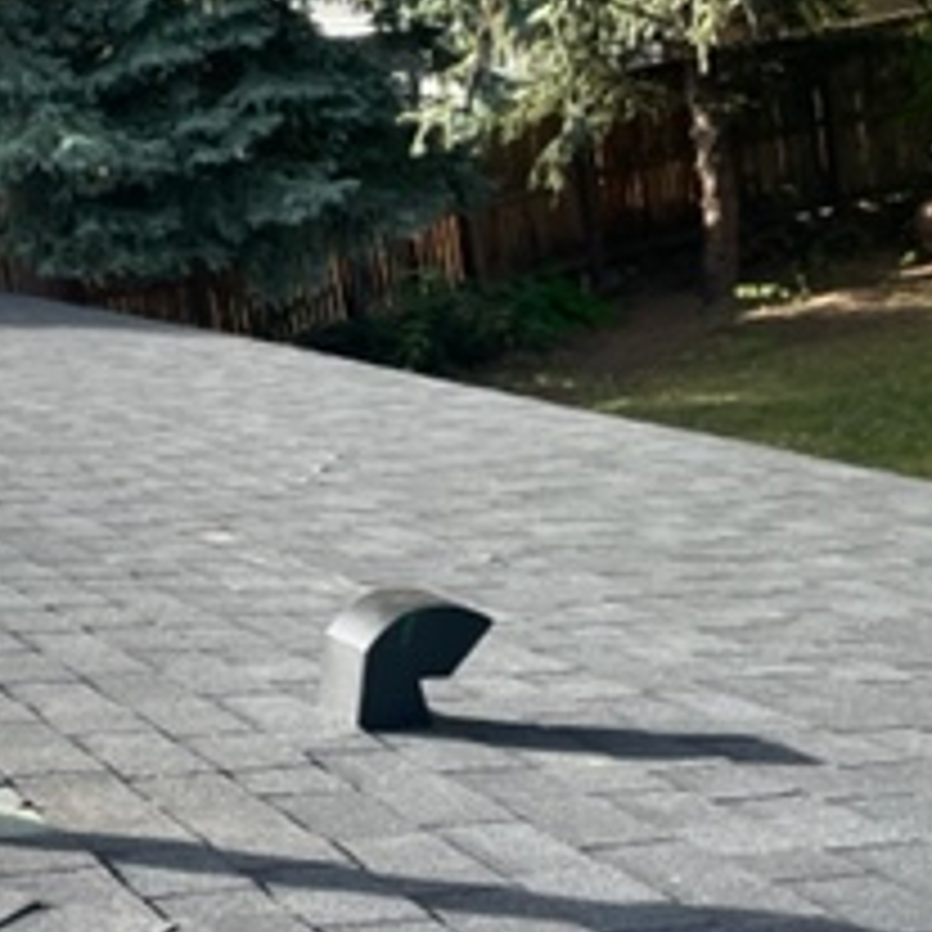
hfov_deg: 23.7
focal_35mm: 71
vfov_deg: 24.3
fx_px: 2163
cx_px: 108
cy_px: 545
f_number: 1.6
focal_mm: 4.2
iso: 32
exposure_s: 1/496
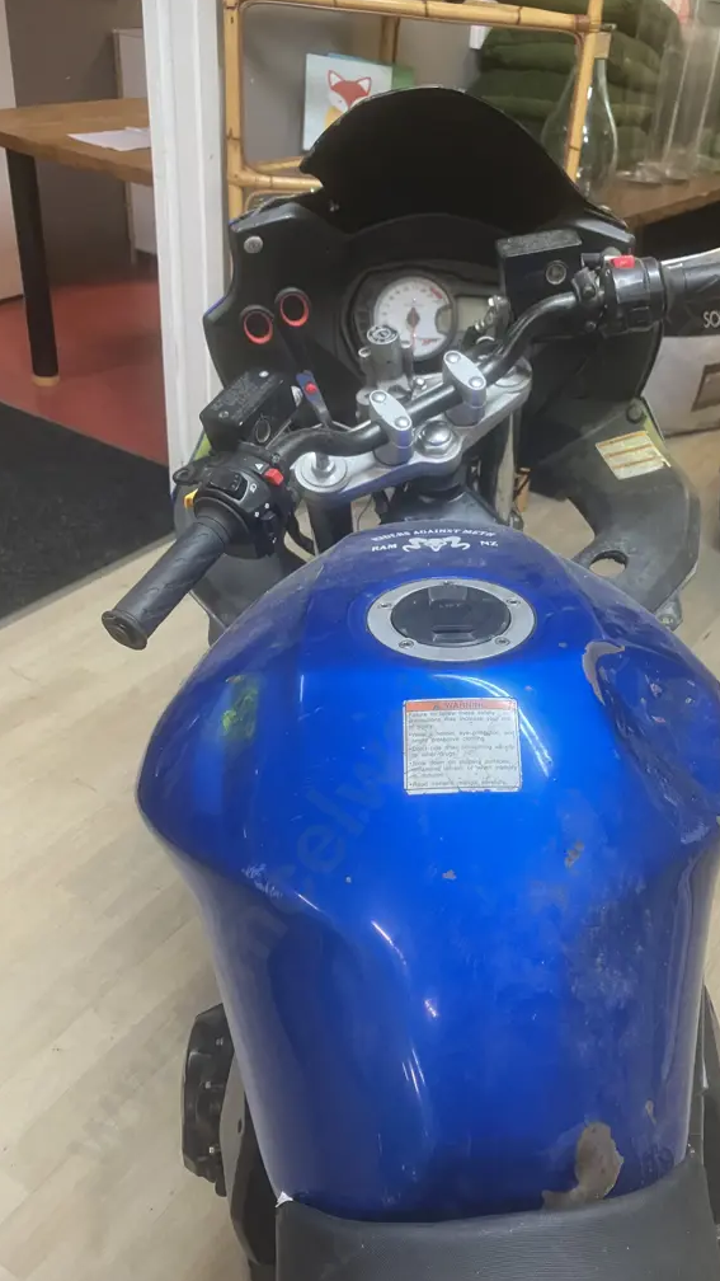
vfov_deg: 62.6
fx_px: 1052
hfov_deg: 37.4
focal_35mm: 31
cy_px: 644
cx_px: 472
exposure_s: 1/50
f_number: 1.8
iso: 200
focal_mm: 3.99
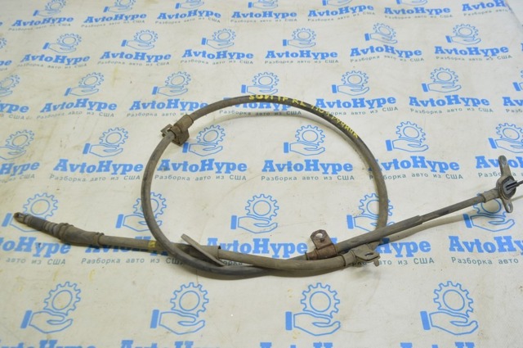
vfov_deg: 47.8
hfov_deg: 67.4
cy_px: 174
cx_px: 262
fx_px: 392
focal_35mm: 27
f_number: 5.6
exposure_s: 1/20
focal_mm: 18
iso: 400
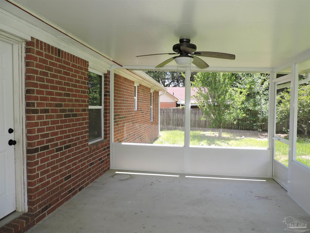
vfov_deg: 56.8
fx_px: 215
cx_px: 155
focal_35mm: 24
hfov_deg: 71.6
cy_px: 116
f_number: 3
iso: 100
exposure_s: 1/160
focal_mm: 4.3
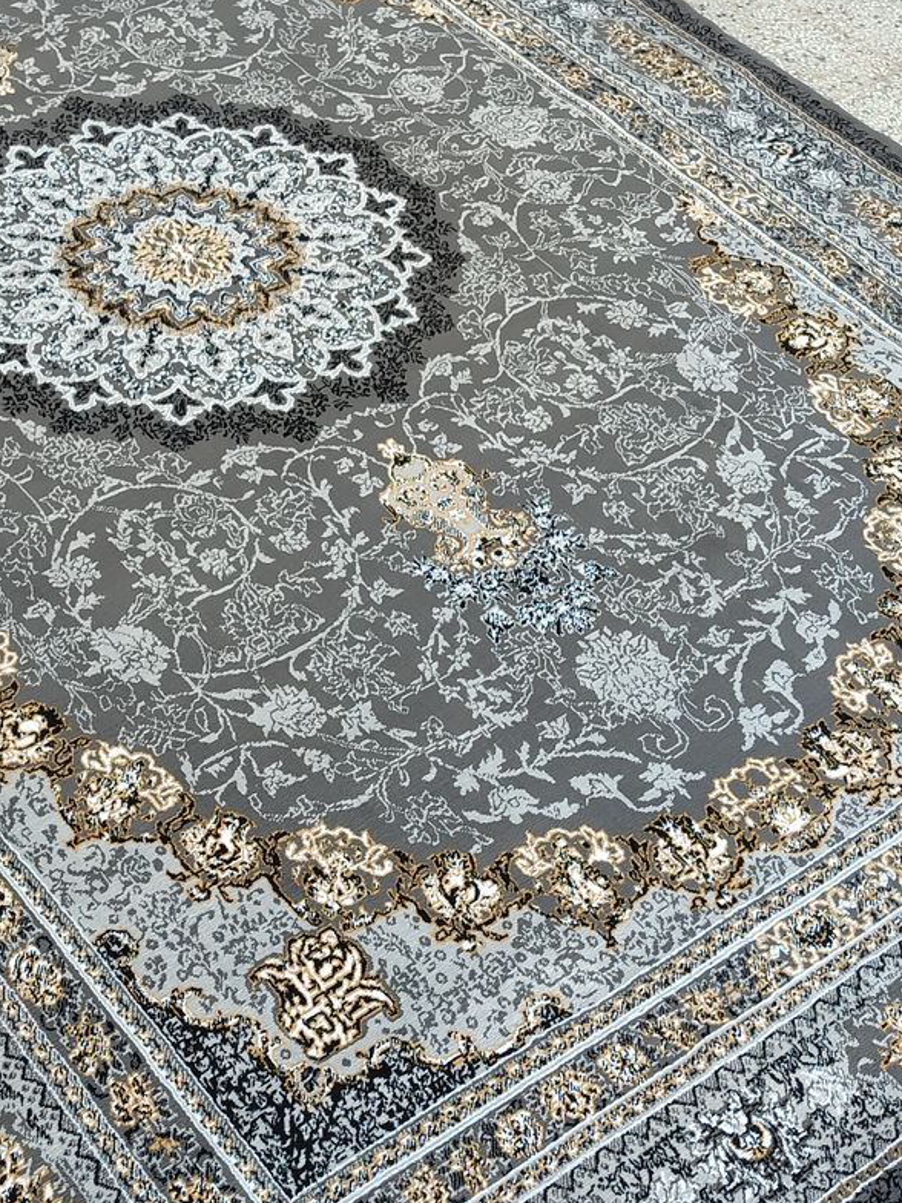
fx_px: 1772
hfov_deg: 28.3
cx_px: 276
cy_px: 803
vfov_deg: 37.1
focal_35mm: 51
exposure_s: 1/100
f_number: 1.89
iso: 181
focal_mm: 5.95
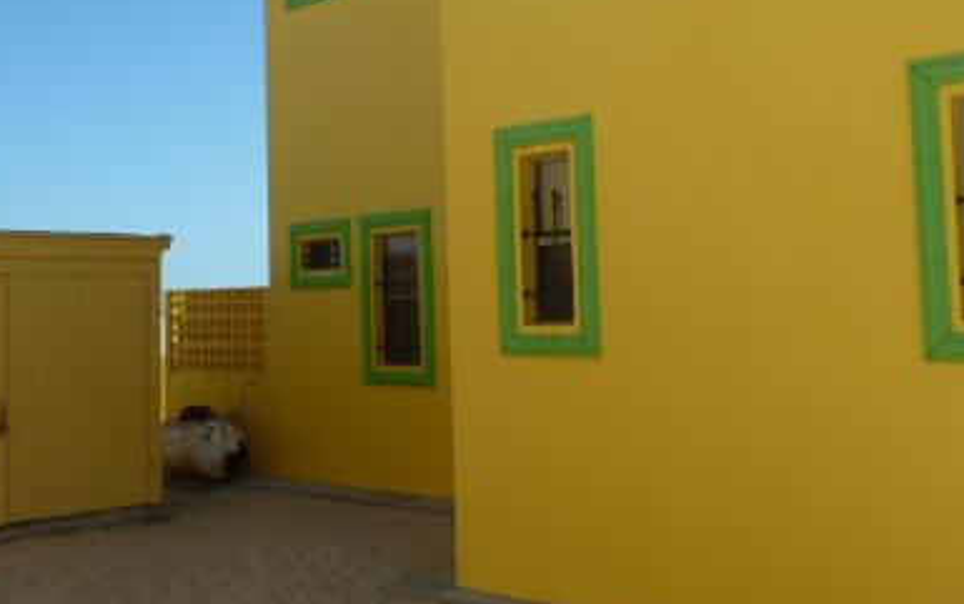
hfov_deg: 45.2
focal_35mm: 44
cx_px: 491
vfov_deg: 29.1
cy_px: 226
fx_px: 1156
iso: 80
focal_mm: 4.1
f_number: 5
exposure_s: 1/500
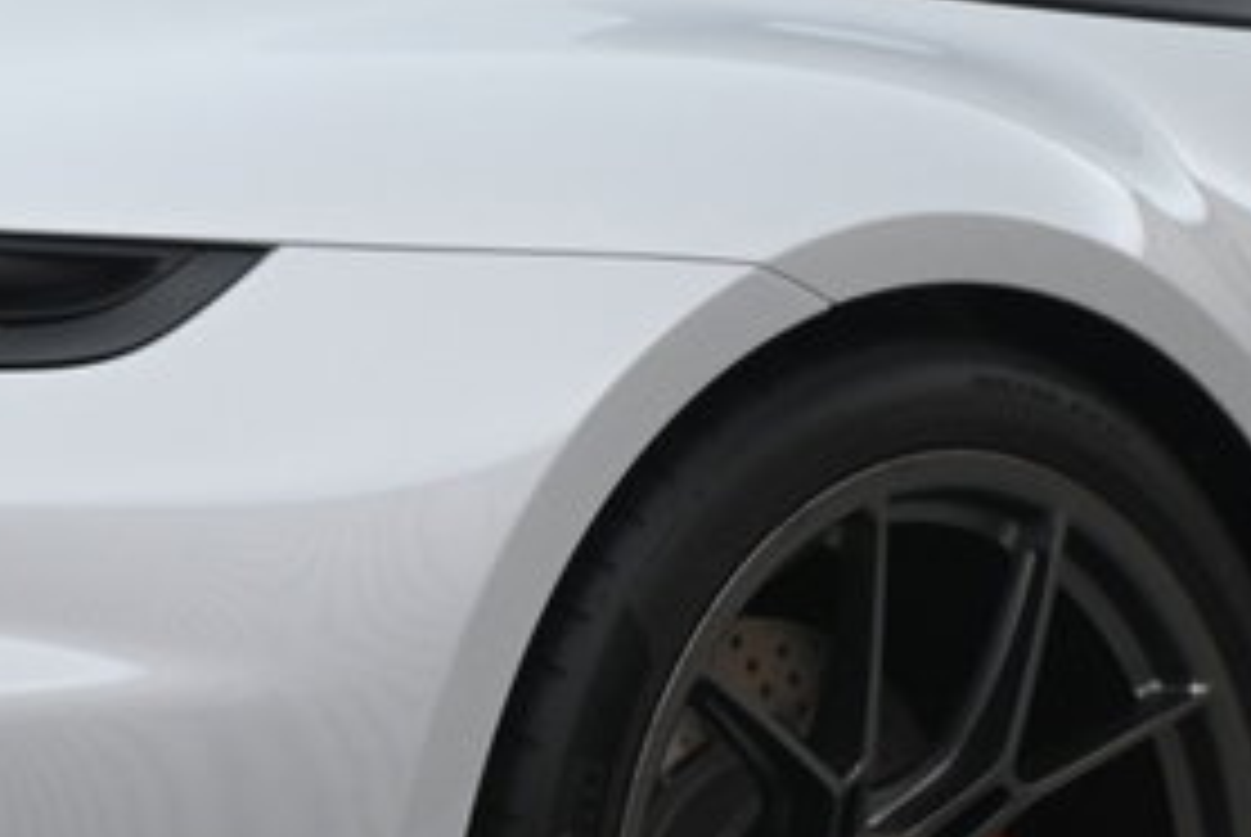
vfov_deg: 10.1
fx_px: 4744
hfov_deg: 14.7
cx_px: -119
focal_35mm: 136
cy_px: 562
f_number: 5
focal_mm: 33
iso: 720
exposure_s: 1/50
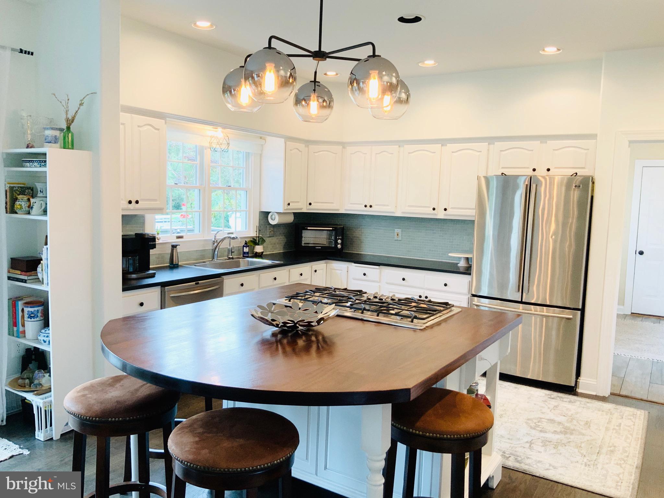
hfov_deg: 61.7
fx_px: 556
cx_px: 332
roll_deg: -0.7
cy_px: 249
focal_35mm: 29
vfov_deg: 48.2
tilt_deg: -6.2
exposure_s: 1/60
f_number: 1.8
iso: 64
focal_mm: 3
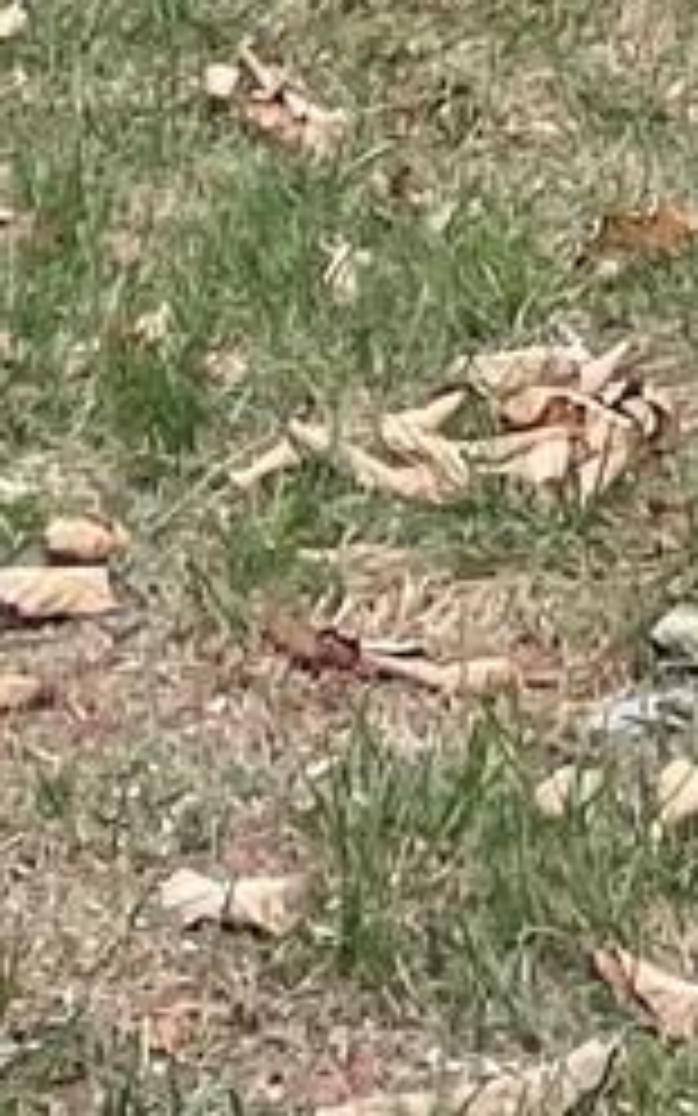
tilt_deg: +3.8
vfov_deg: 8.3
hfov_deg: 5.7
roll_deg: -1.3
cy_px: -1683
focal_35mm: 228
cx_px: 1216
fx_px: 6940
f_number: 1.6
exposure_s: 1/910
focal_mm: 4.2
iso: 32
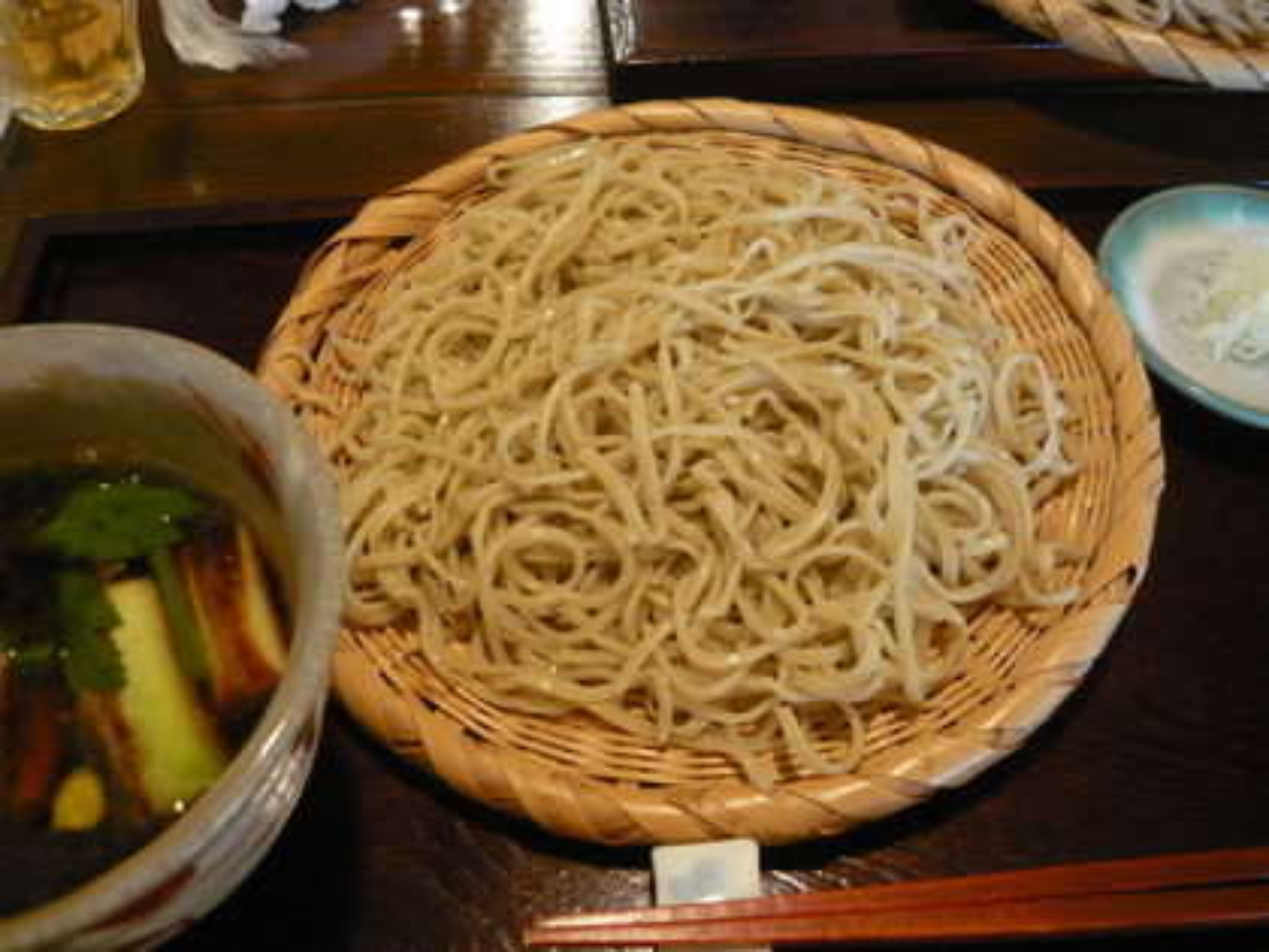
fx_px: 1210
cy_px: 476
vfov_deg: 42.9
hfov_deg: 55.4
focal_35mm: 33
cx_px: 634
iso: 400
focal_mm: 5.5
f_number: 2.8
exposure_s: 1/15
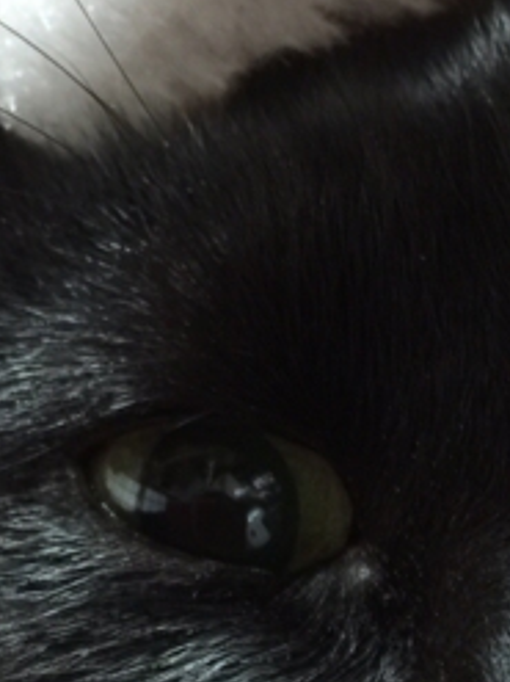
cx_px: 584
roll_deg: +31.0
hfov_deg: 15.2
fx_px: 1848
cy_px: 585
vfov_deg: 20.5
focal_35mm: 94
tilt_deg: -26.5
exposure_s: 1/4
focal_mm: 4.15
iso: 80
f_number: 2.2
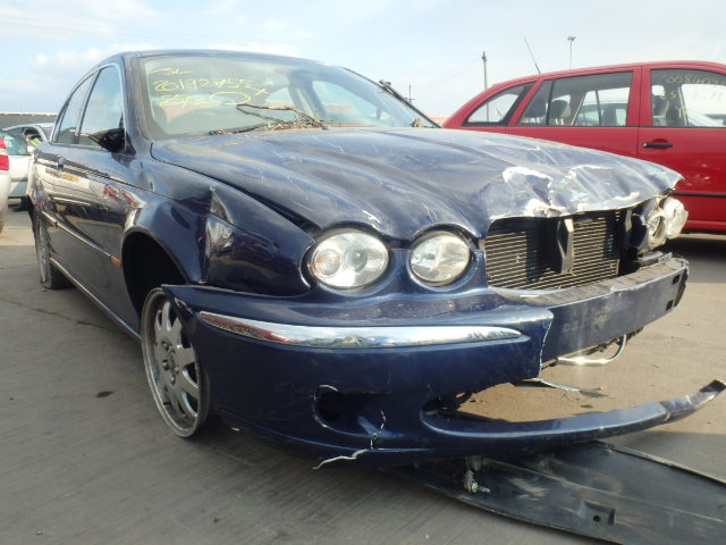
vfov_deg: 49.7
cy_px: 272
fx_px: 587
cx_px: 363
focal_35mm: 28
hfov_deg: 63.4
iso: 125
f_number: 3.9
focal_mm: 5
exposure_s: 1/250
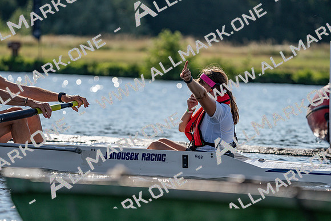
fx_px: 2869
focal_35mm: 312
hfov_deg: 6.6
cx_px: 166
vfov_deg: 4.4
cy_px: 110
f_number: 6.3
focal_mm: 312
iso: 160
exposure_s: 1/1600
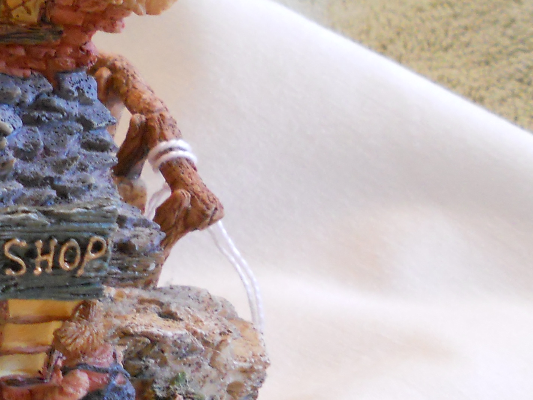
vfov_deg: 16.4
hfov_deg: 20.1
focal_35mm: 90
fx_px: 1386
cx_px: -141
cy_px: 160
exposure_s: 1/30
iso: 400
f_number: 3.5
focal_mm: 5.8
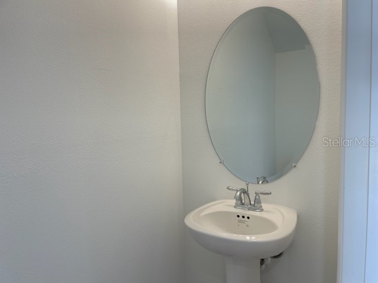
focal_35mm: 26
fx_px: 284
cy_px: 142
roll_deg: +1.7
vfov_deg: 53.1
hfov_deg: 67.3
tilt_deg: -4.3
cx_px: 189
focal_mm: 4.2
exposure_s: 1/120
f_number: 1.6
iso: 40
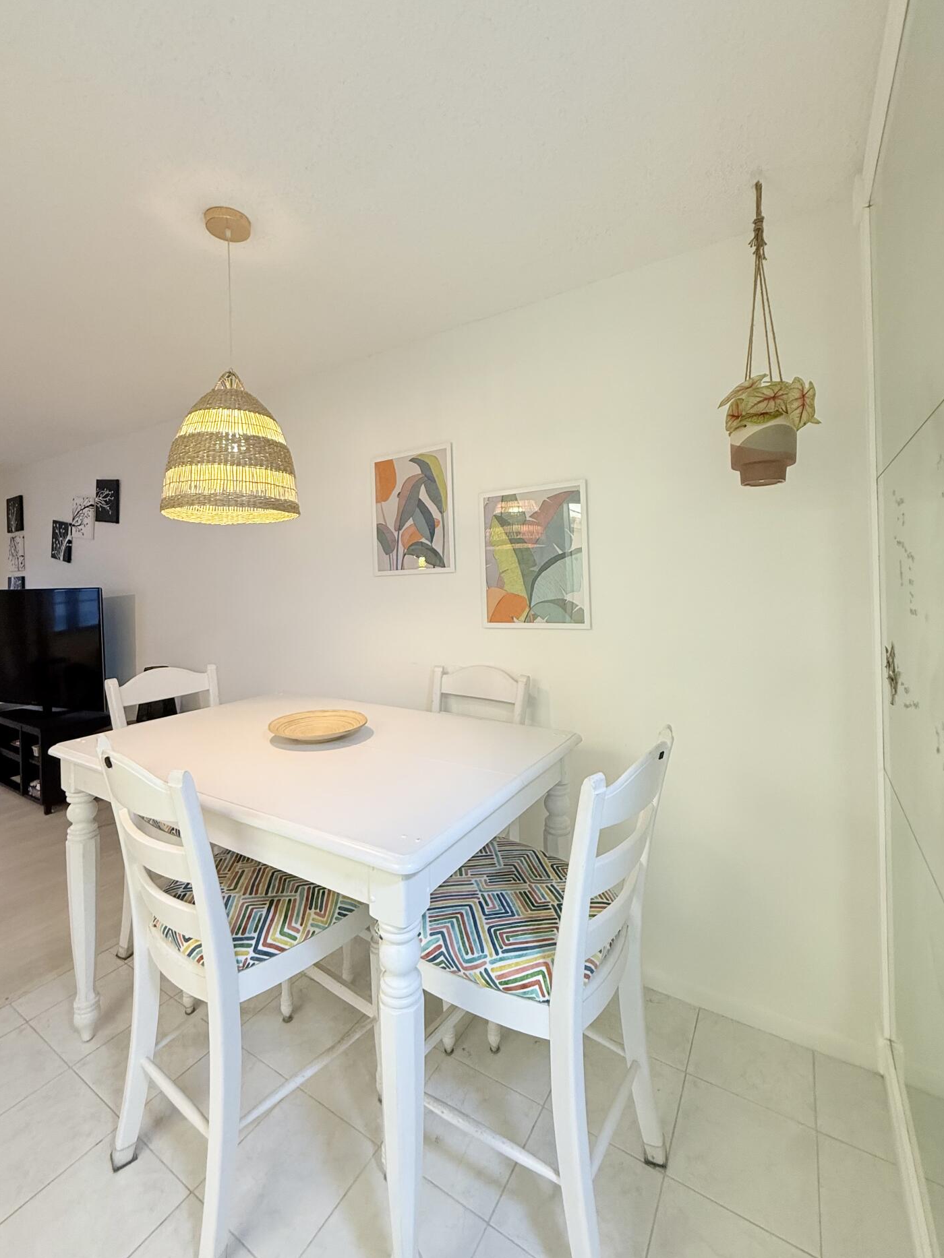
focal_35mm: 15
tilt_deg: +0.3
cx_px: 450
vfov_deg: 98.0
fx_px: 545
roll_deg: +1.0
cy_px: 586
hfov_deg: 81.7
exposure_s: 1/60
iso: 200
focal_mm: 2.22
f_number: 2.2
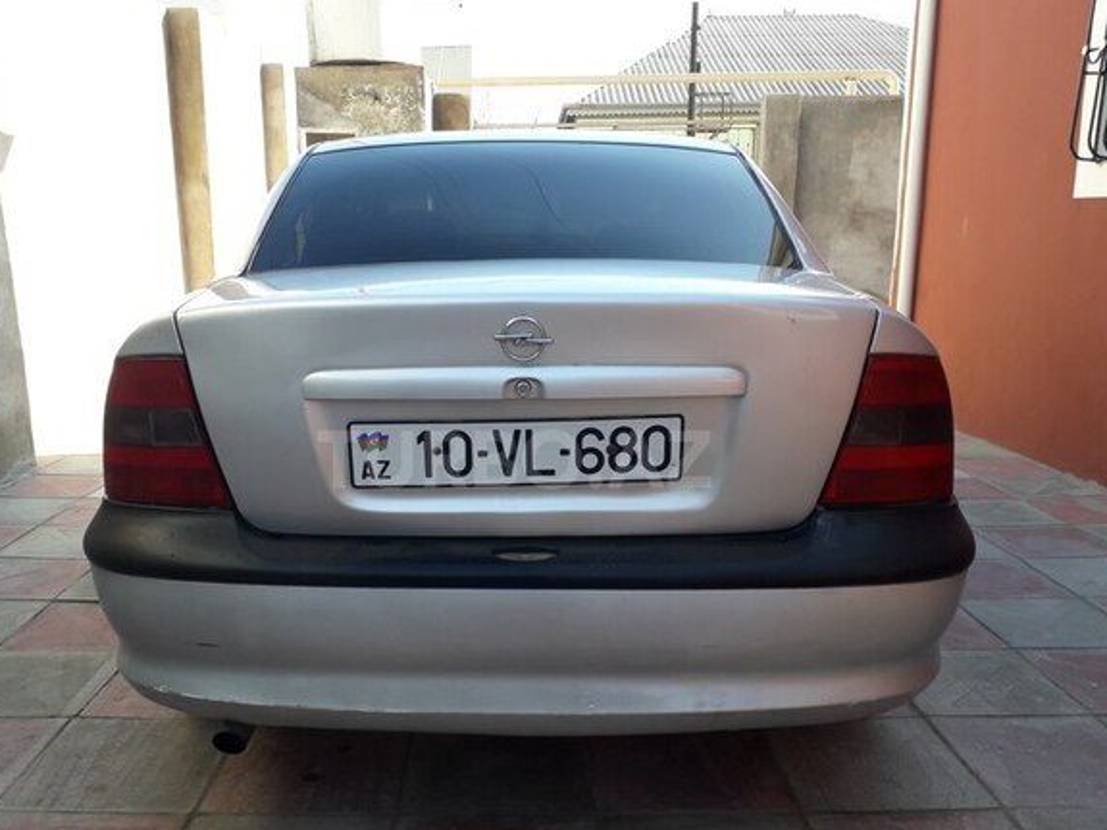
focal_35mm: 31
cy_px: 459
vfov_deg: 45.4
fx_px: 991
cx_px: 514
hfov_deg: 58.3
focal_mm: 3.6
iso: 40
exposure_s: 1/238
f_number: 1.9
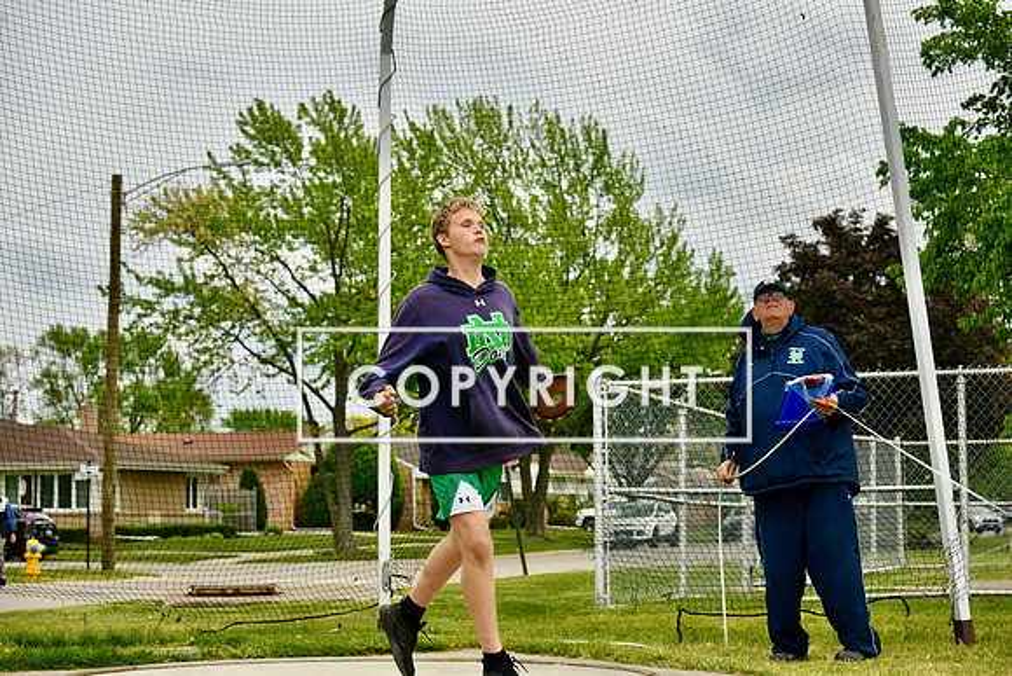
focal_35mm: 70
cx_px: 506
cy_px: 338
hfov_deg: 28.8
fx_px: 1968
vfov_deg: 19.5
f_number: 5
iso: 400
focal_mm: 70
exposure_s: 1/800
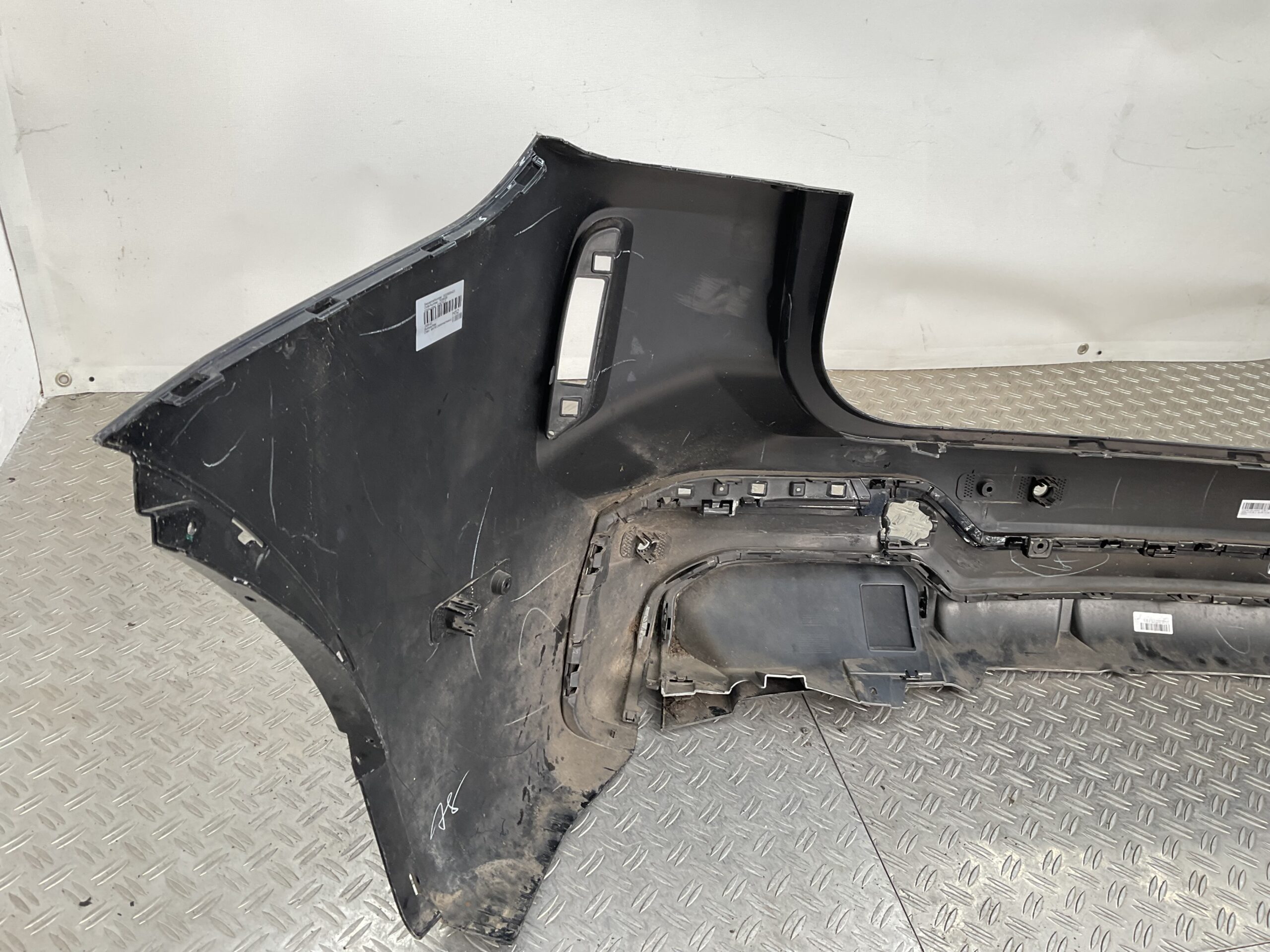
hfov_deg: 61.7
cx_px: 635
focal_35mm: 29
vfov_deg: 48.2
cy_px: 476
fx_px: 1064
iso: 25
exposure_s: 1/120
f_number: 1.8
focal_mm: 3
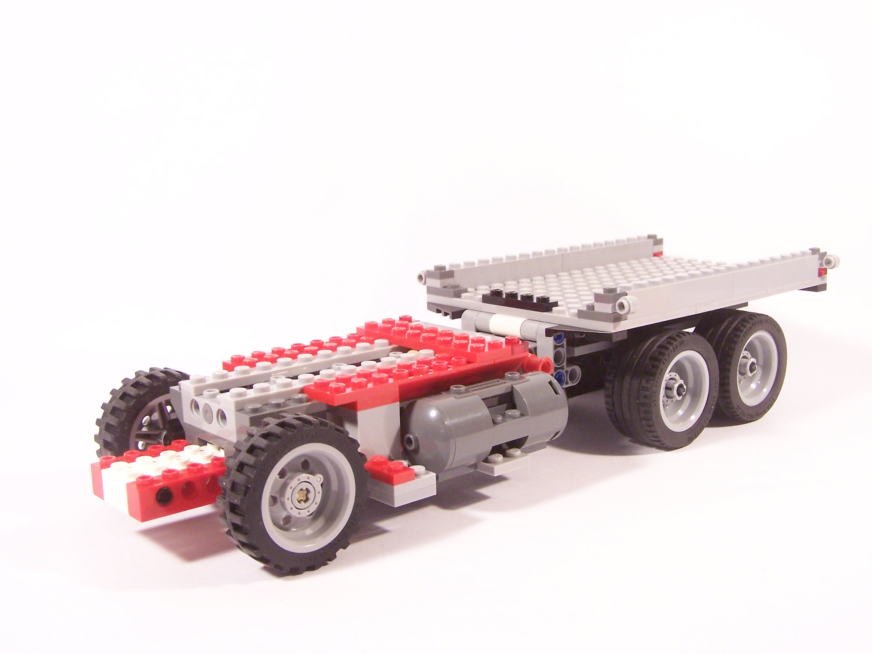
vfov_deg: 34.3
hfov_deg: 44.8
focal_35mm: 42
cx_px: 465
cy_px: 309
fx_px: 1058
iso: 200
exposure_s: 1/20
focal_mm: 6.3
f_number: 3.6
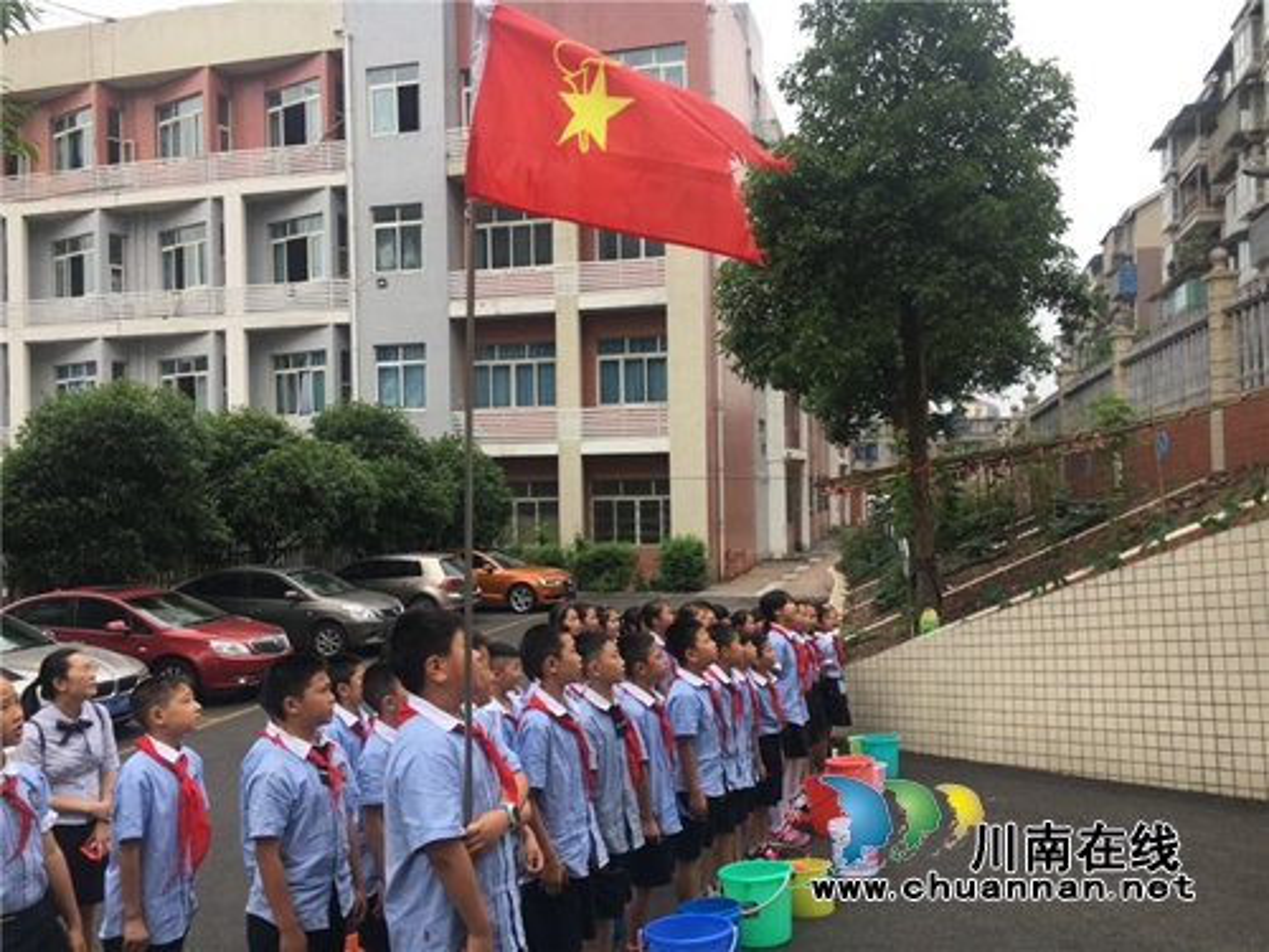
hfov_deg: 61.7
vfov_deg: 48.2
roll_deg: +0.8
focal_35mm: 29
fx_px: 1063
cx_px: 634
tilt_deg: +0.8
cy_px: 476
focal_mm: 4.15
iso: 25
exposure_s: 1/509
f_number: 2.2
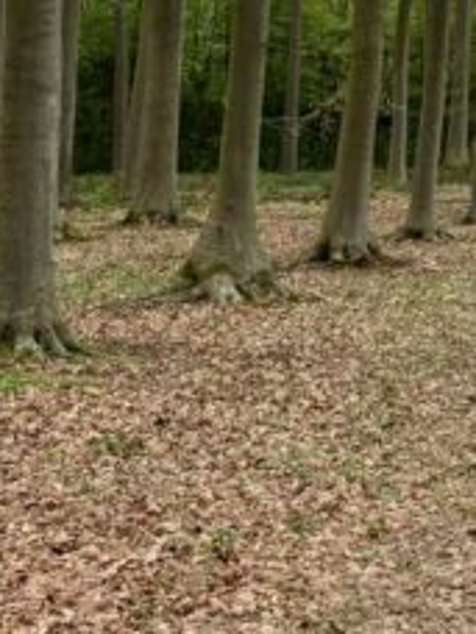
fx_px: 1980
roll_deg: +0.0
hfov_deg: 12.6
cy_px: -209
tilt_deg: +9.9
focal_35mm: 108
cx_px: 835
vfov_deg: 17.1
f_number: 1.78
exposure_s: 1/155
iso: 125
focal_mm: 6.76
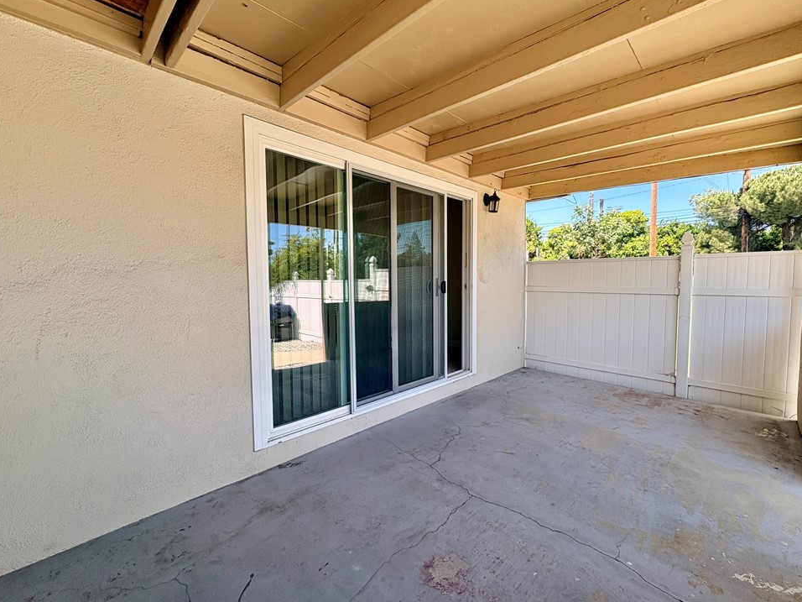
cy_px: 300
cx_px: 419
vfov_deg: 81.7
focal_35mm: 15
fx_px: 348
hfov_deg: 98.1
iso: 64
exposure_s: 1/473
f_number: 2.2
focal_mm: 2.22
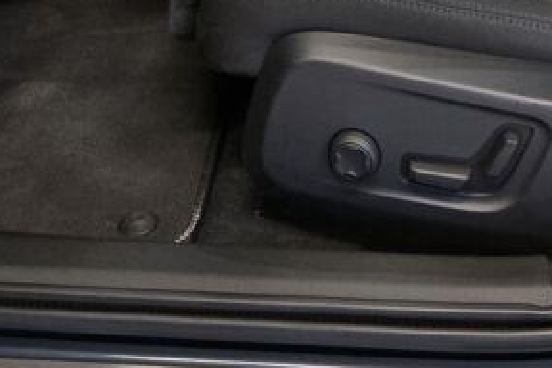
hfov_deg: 23.9
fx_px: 1303
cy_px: -274
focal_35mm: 85
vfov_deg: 14.4
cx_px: 295
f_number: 1.8
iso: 250
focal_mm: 5.4
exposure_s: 1/100
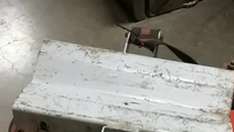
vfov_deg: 17.4
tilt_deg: -51.0
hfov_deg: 31.9
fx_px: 409
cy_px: 158
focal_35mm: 66
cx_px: 128
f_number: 2.4
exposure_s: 1/24
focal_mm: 3.3
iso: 640
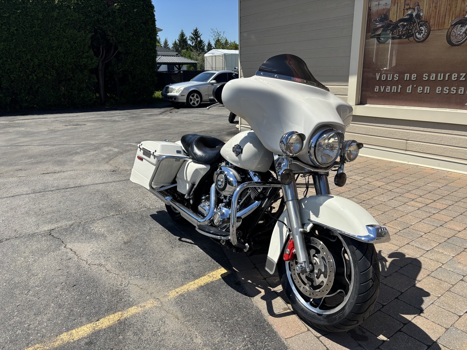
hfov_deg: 67.3
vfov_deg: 53.1
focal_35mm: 26
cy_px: 175
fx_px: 351
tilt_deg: -16.2
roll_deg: +0.4
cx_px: 234
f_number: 1.6
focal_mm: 5.96
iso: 50
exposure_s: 1/3413
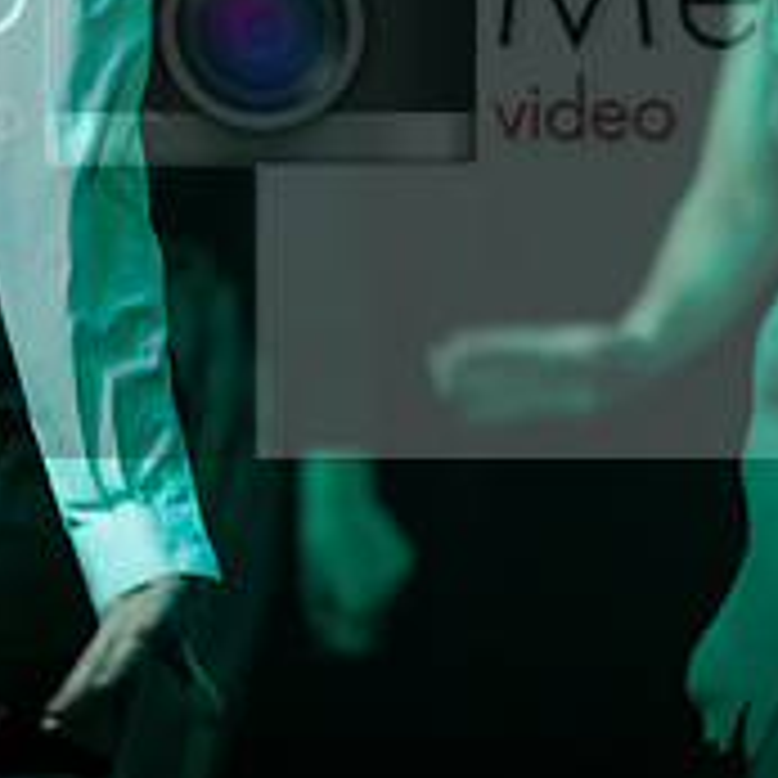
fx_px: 15689
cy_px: 24
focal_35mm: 617
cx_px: 210
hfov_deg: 2.8
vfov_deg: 2.8
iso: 3200
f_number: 2.8
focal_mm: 200
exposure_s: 1/250
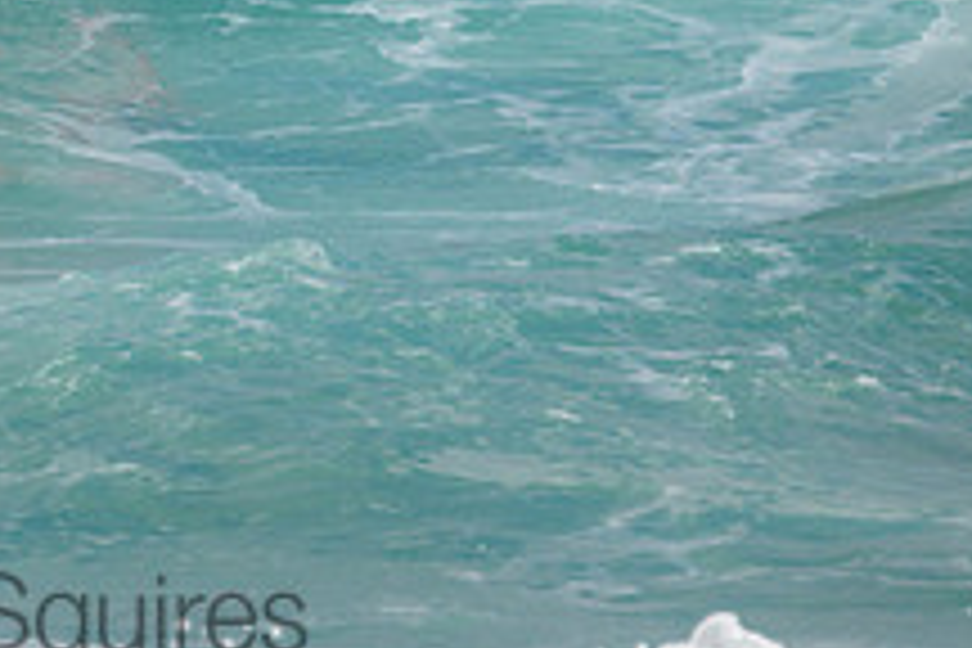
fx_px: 57910
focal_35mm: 2145
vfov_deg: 0.6
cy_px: -133
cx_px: -40
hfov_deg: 1.0
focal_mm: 800
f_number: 11
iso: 560
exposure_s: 1/2000
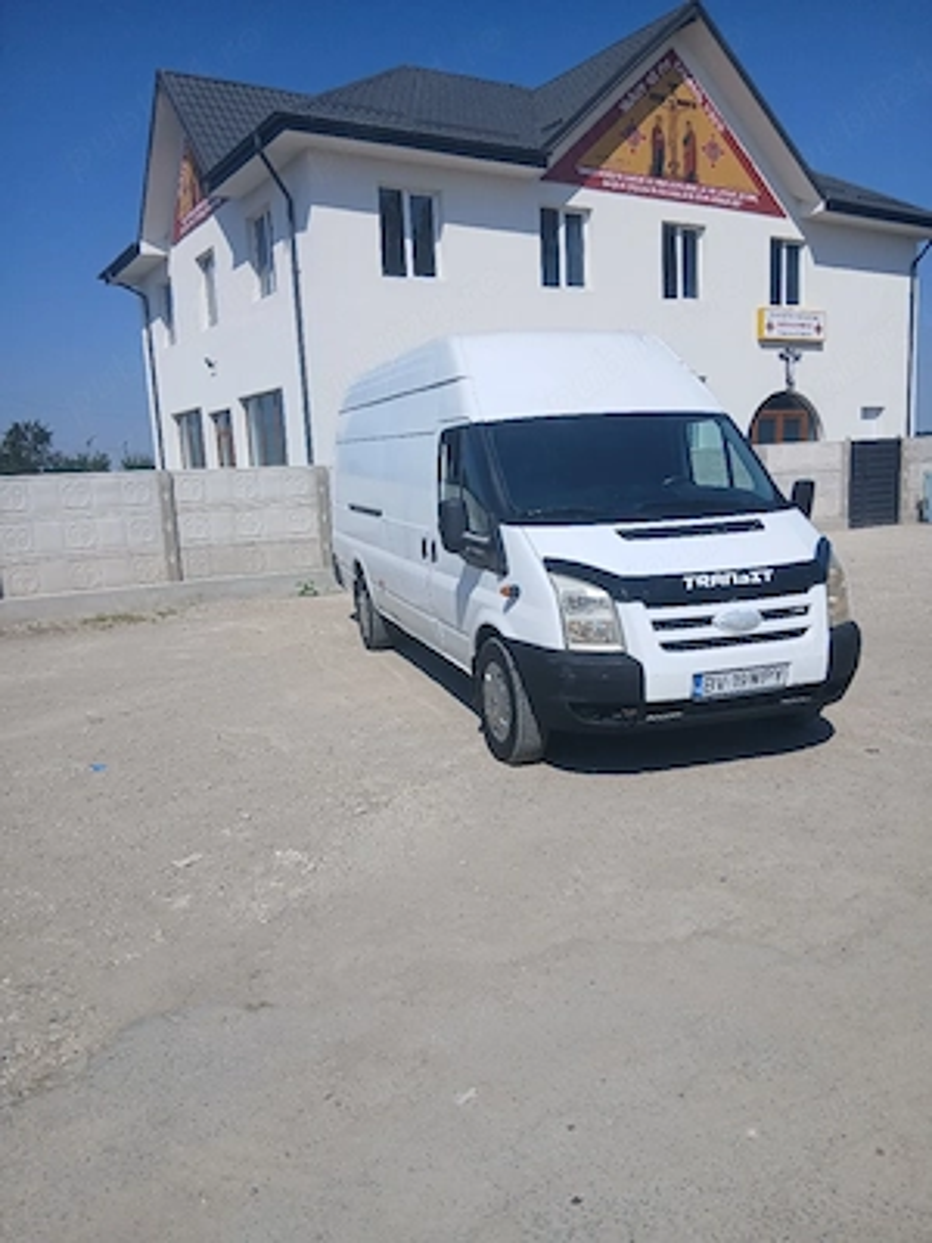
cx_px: 466
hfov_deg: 53.1
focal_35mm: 26
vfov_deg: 67.3
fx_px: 933
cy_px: 622
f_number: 1.8
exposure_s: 1/1250
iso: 20
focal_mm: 3.98
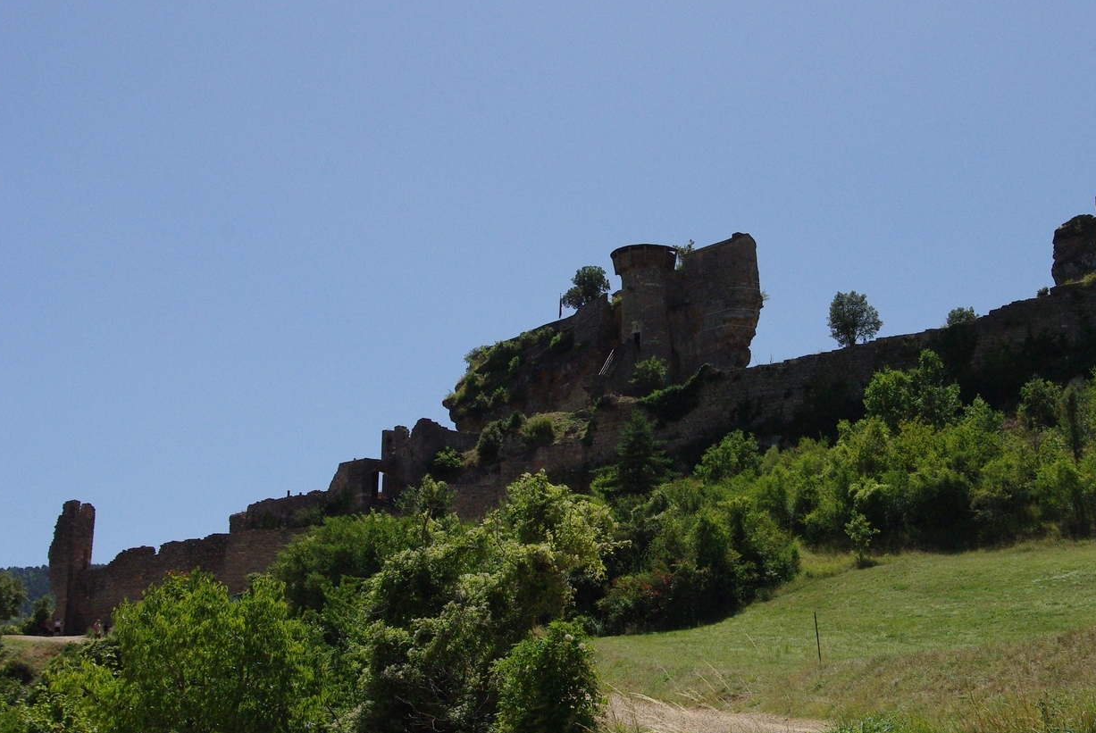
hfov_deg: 33.2
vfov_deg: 22.7
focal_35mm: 60
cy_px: 339
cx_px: 703
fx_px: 1829
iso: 800
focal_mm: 31
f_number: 6.7
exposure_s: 1/3000
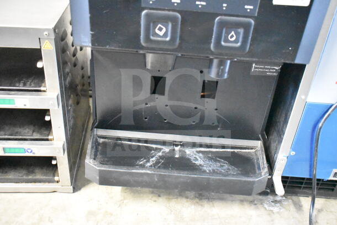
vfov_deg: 36.9
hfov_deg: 53.1
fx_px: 337
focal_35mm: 36
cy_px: 112
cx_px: 168
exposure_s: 1/25
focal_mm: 24
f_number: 3.8
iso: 25600
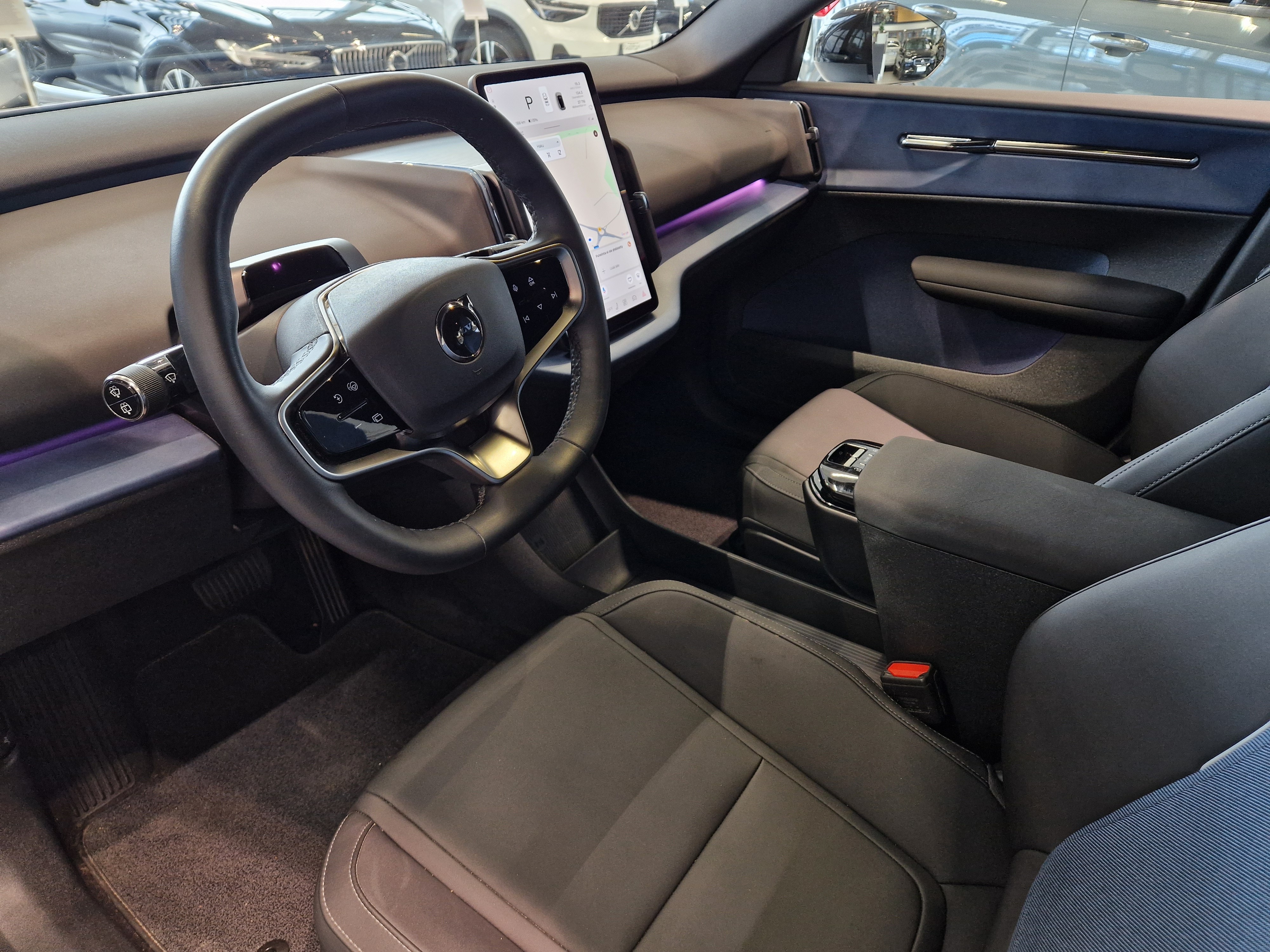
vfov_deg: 58.9
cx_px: 635
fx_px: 844
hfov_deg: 73.9
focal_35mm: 23
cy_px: 476
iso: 160
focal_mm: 5.4
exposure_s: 1/100
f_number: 1.8
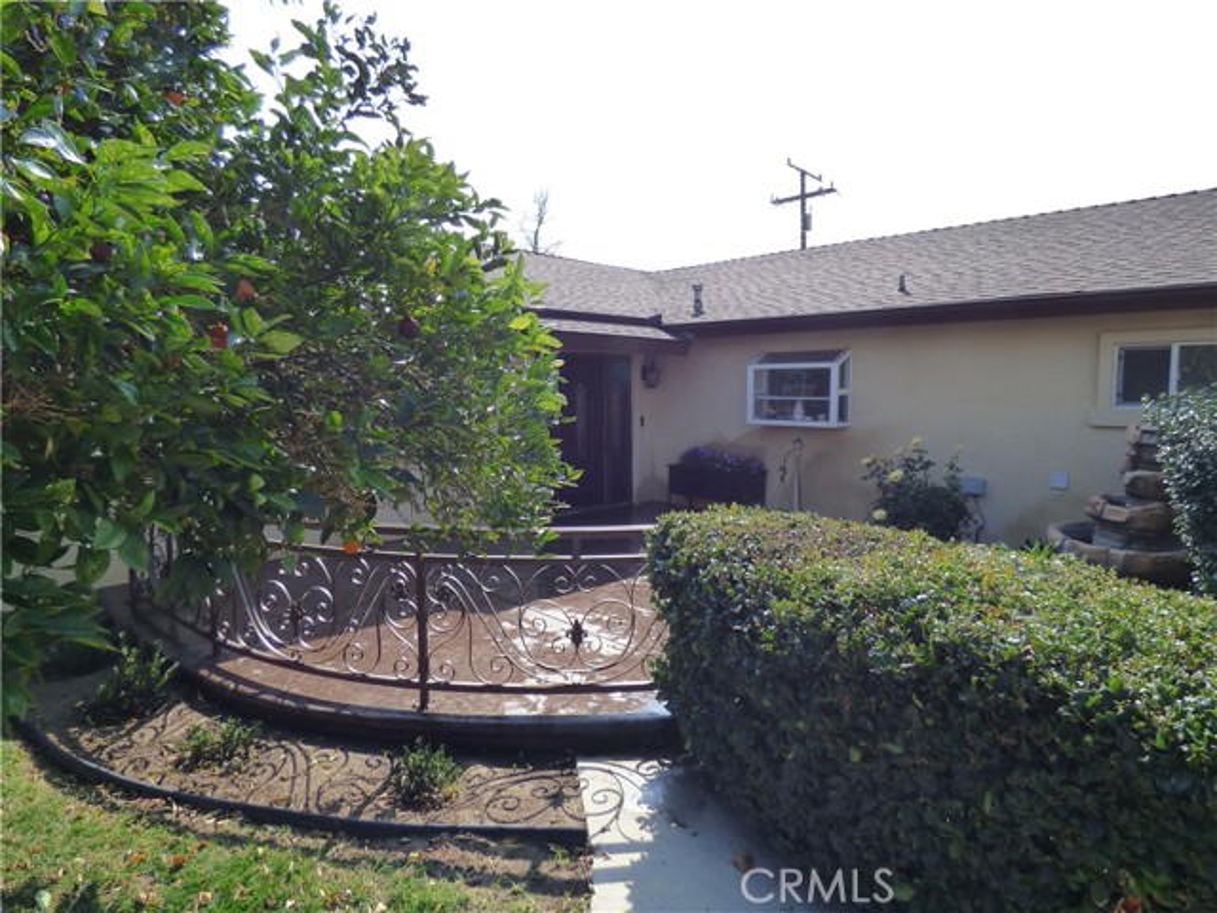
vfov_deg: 66.0
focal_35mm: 20
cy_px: 456
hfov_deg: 81.7
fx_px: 703
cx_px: 608
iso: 200
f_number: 2.8
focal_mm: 3.58
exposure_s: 1/1300
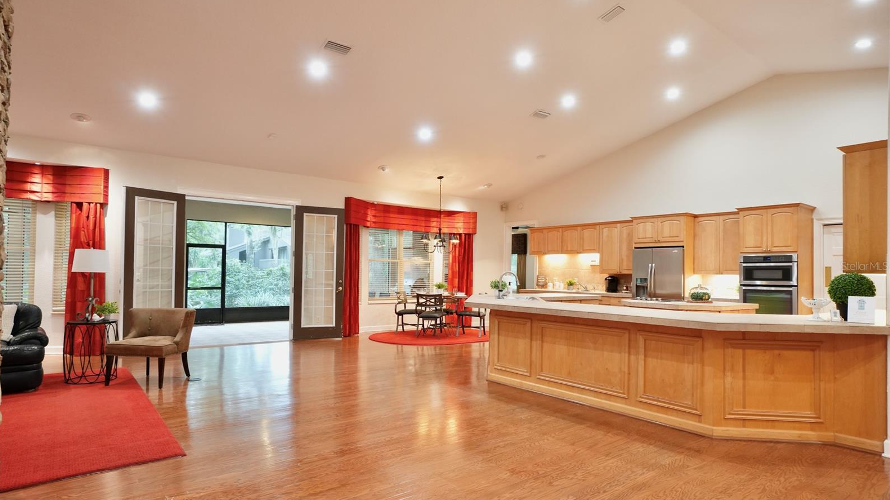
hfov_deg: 86.6
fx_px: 472
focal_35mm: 20
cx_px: 443
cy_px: 266
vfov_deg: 55.8
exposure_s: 1/4
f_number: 8
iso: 640
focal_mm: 13
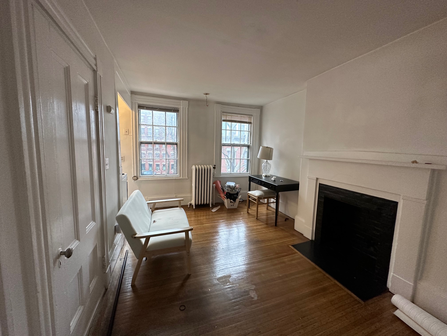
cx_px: 224
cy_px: 168
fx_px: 181
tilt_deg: -6.4
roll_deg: -1.3
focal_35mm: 14
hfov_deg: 102.1
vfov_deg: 85.7
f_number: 2.2
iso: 250
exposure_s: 1/120
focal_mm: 2.22
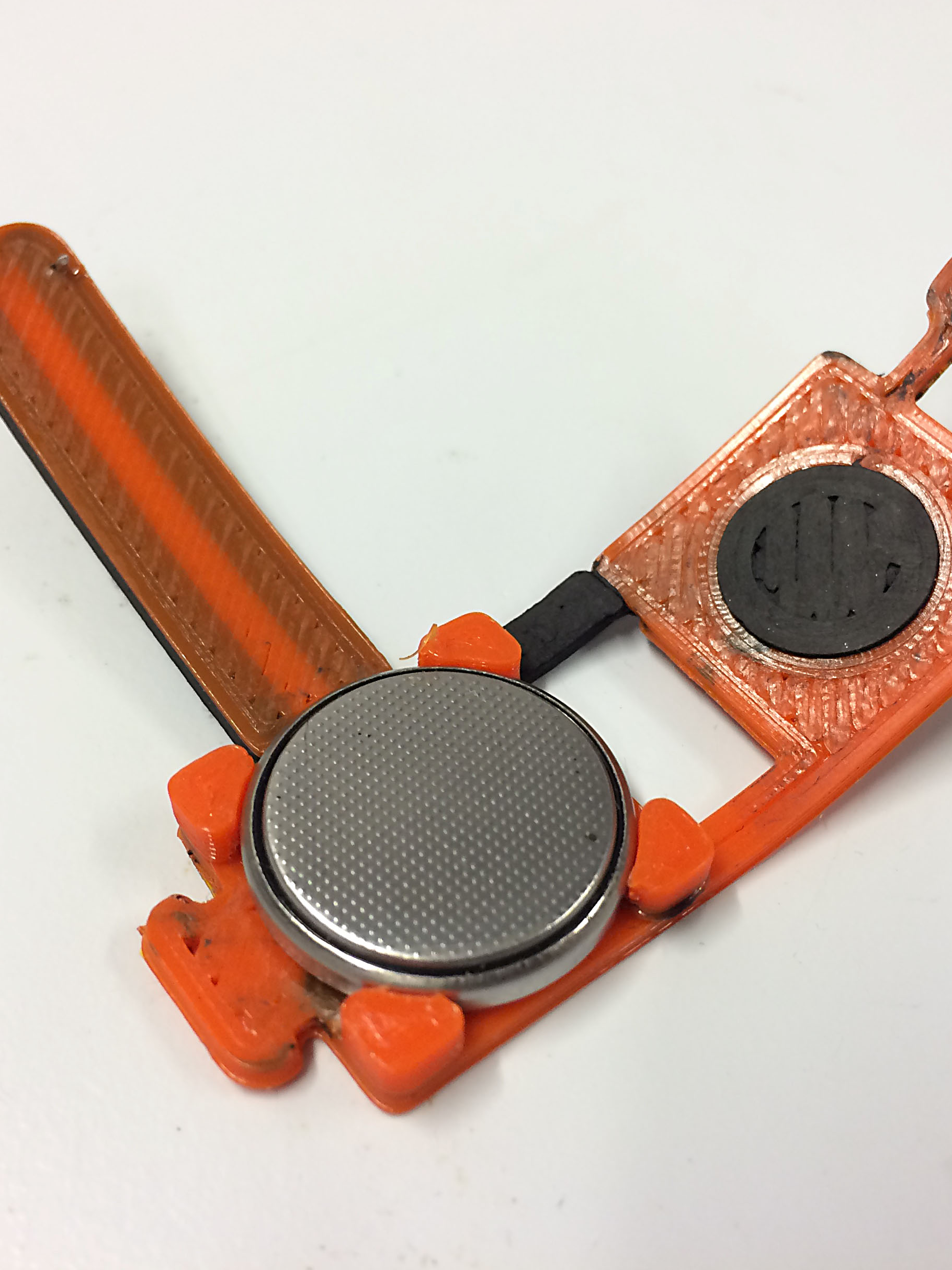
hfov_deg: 36.8
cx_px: 497
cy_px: 638
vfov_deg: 47.9
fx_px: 1430
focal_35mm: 39
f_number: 2.2
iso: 50
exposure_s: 1/33
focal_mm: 4.15
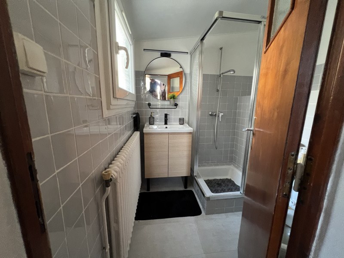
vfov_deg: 89.9
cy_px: 129
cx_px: 172
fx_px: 129
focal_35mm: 13
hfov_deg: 106.2
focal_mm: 1.57
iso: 400
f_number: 1.8
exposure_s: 1/60
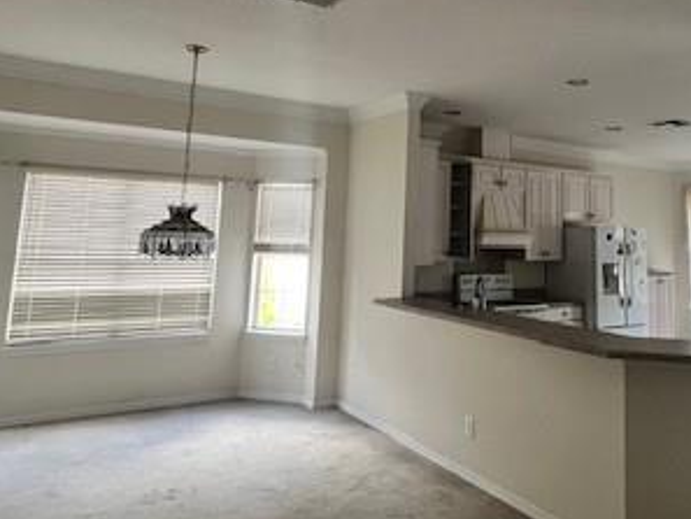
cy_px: 154
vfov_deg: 48.5
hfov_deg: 62.3
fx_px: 559
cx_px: 442
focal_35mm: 28
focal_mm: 1.57
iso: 250
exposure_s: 1/60
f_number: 1.8
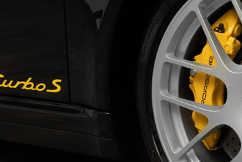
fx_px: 712
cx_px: 113
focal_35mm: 106
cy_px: 62
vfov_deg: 12.9
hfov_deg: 19.3
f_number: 5.6
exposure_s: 1/40
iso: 800
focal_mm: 48
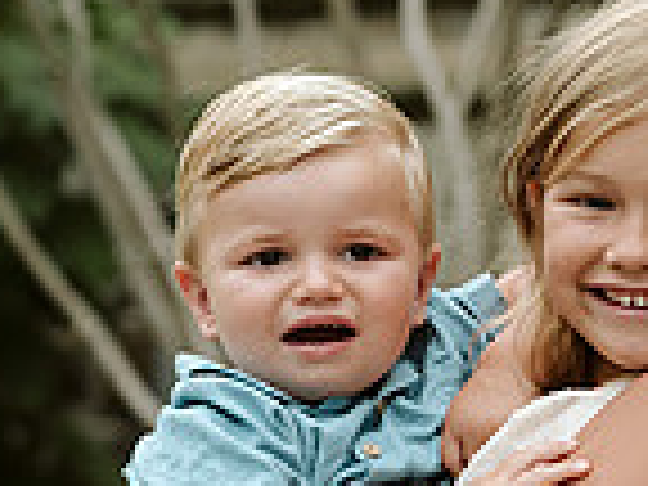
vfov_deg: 6.8
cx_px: 674
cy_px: 479
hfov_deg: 9.0
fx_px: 4100
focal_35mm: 219
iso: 640
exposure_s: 1/320
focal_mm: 50
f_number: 2.8
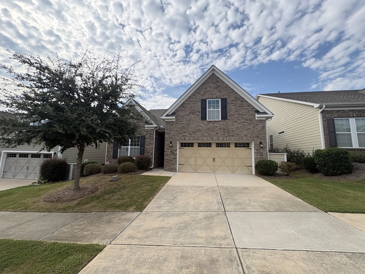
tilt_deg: +7.9
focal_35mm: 14
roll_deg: -1.6
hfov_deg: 102.1
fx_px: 148
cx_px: 182
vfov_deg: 85.7
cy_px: 137
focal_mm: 2.22
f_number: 2.2
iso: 64
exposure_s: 1/1600
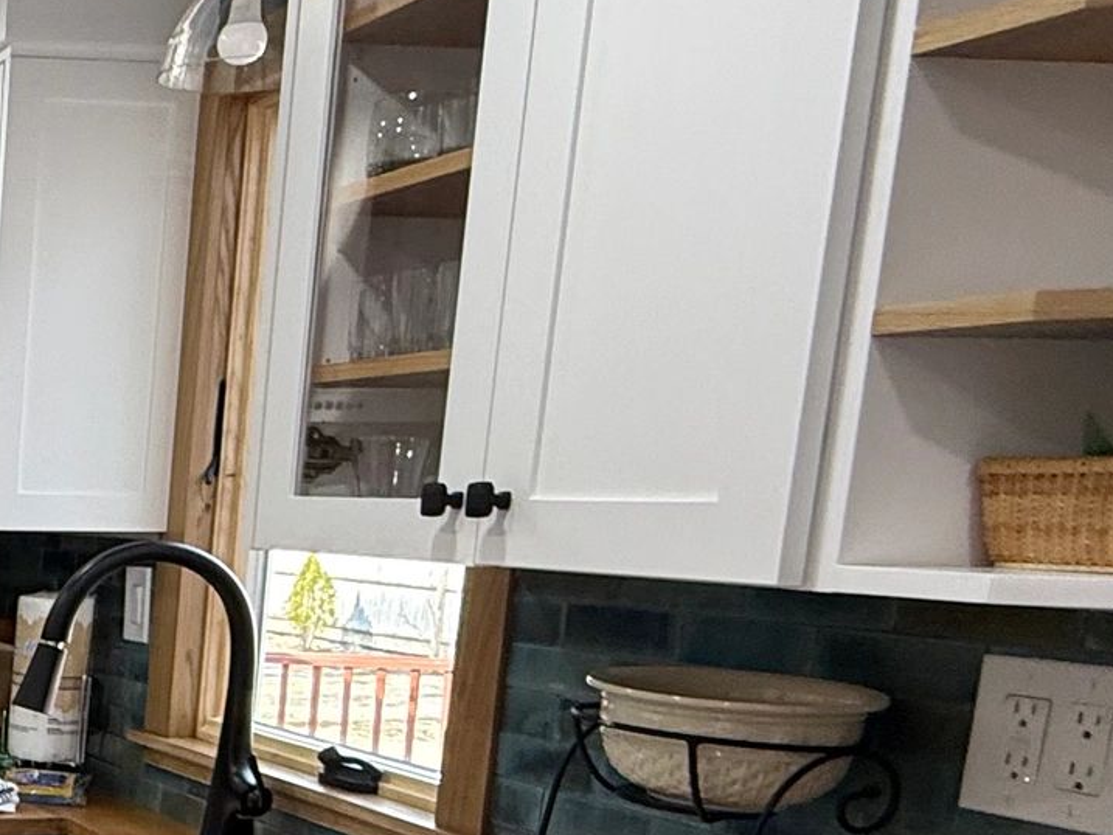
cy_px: 748
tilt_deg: -9.7
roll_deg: -0.4
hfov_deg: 28.4
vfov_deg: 28.0
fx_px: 1608
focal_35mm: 50
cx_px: -459
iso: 160
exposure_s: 1/120
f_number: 2.2
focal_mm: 2.22
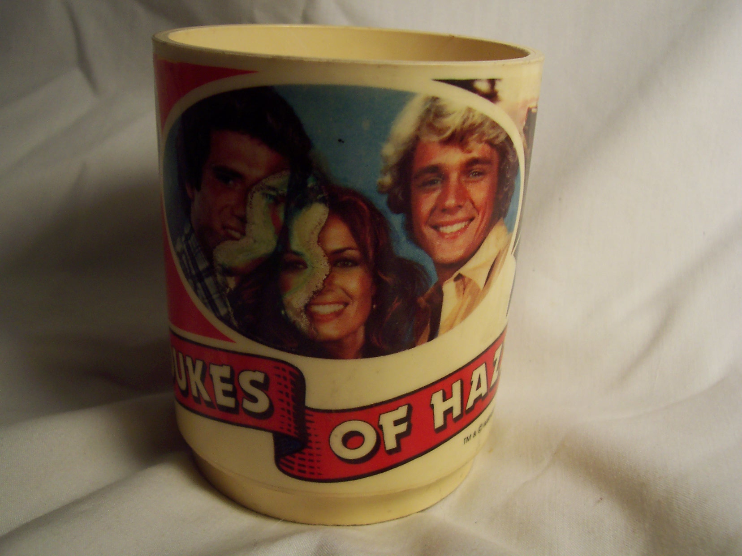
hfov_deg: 50.1
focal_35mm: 37
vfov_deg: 38.7
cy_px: 278
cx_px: 371
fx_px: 793
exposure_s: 1/250
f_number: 2.8
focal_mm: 5.6
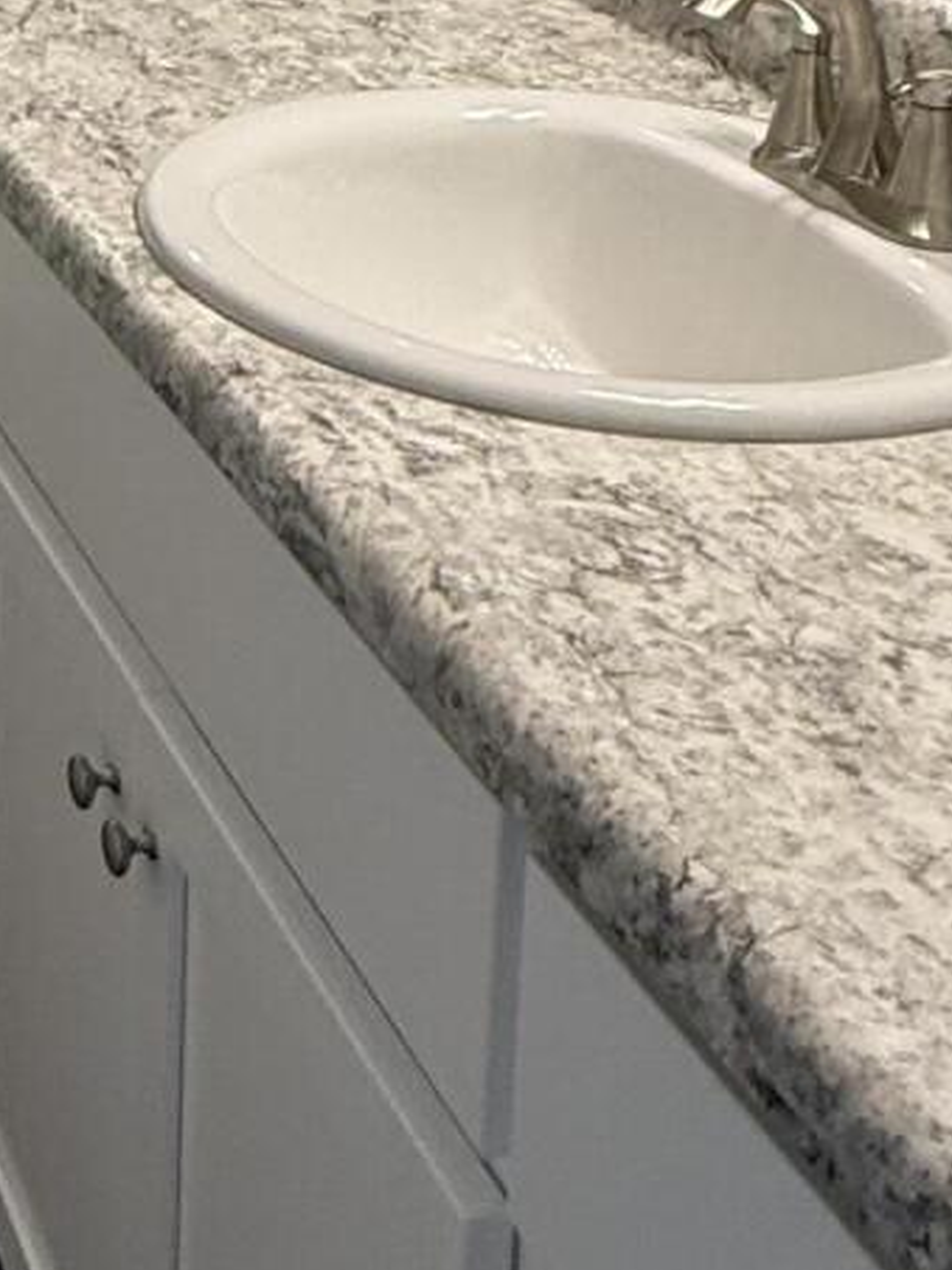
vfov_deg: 27.6
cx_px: -334
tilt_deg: -8.3
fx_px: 2273
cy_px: -236
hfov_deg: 21.1
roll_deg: +1.7
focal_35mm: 62
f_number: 2.2
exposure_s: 1/120
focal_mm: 2.22
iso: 200
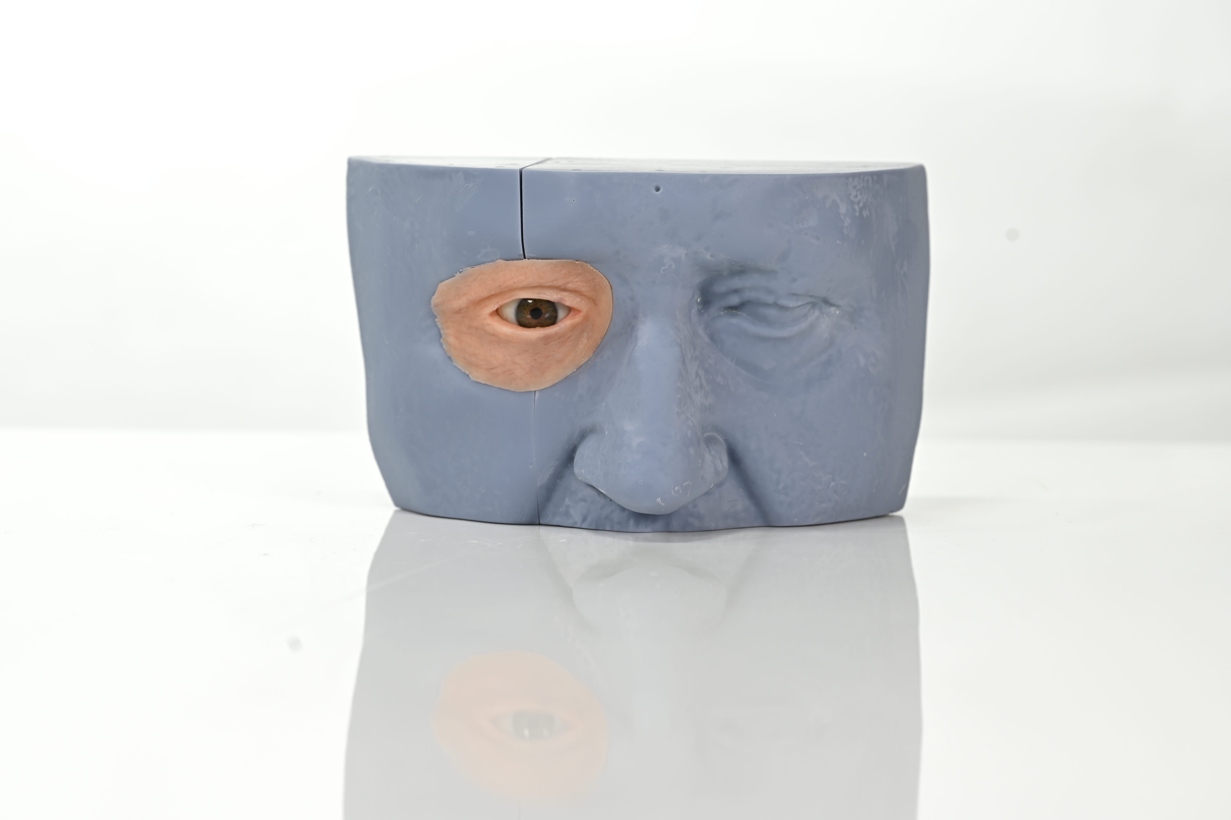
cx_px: 616
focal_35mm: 105
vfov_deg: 13.0
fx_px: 3589
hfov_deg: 19.5
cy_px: 410
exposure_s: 1/5
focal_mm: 105
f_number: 7.1
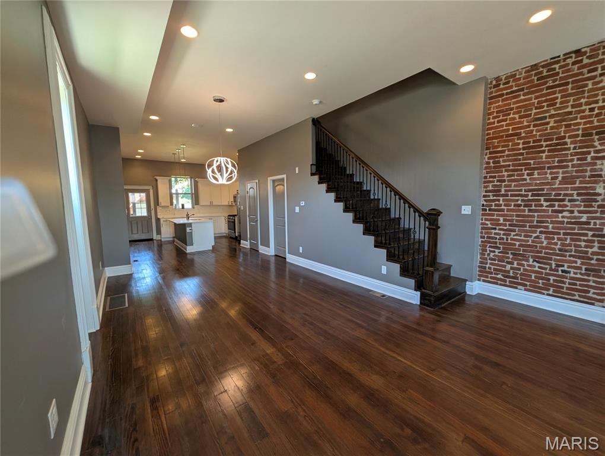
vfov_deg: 90.1
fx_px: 228
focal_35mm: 13
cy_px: 228
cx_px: 302
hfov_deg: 106.1
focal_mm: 1.95
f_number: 2.2
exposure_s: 1/60
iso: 80
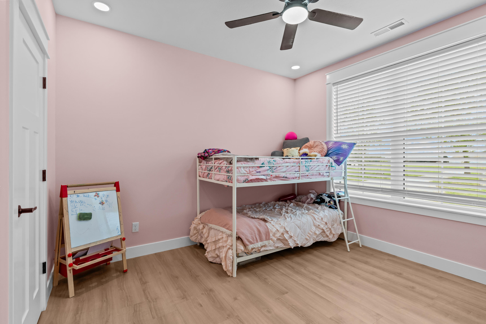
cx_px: 243
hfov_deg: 96.7
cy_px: 162
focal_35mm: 16
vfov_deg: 73.7
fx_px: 216
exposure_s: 1/80
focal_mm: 16
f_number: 5.6
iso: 1000
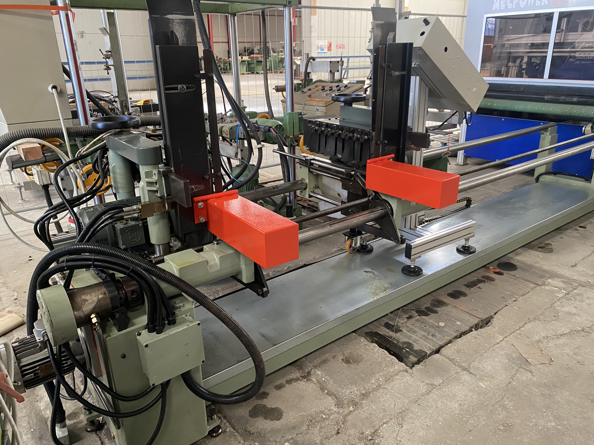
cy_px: 222
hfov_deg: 67.3
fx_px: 446
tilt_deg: -19.9
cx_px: 297
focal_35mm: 26
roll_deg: +1.8
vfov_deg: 53.1
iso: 400
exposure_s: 1/60
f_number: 1.8
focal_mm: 4.25
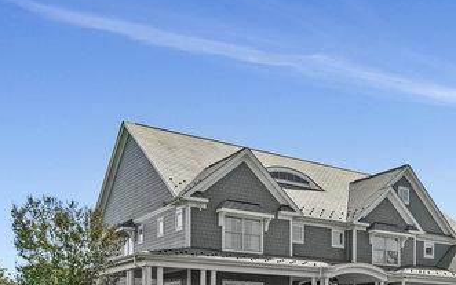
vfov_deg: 29.3
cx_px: 419
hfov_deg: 42.8
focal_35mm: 42
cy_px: 258
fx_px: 522
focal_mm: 21
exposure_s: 1/1600
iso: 1250
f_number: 7.1
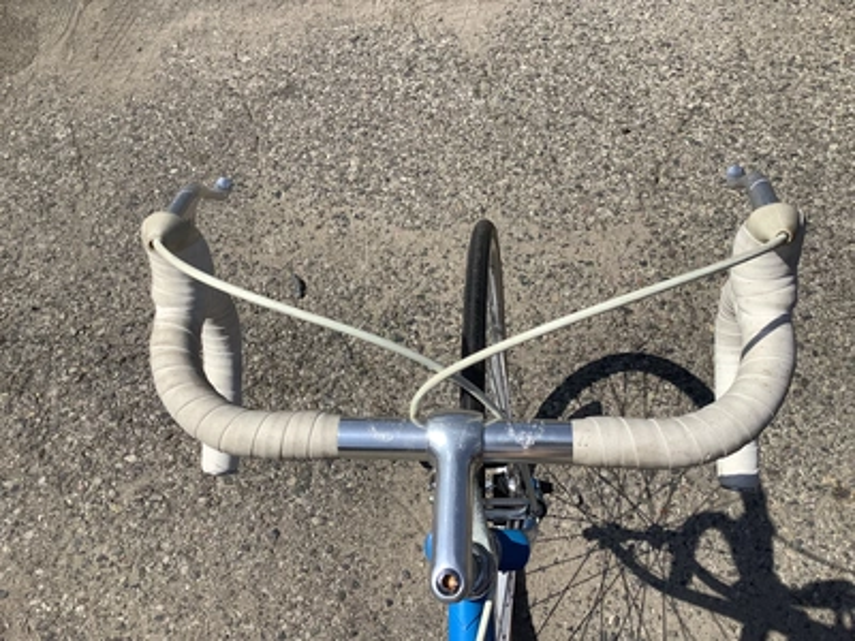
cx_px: 428
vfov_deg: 45.4
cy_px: 320
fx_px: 766
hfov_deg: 58.4
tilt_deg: -59.1
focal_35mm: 31
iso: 25
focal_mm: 3.3
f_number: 2.4
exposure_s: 1/2551
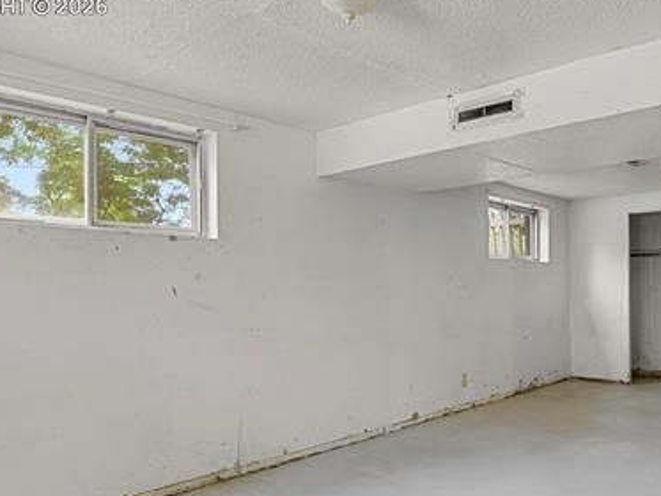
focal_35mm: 28
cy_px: 294
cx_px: 461
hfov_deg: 61.3
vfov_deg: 49.5
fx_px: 535
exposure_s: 1/20
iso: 12800
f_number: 8
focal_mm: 17
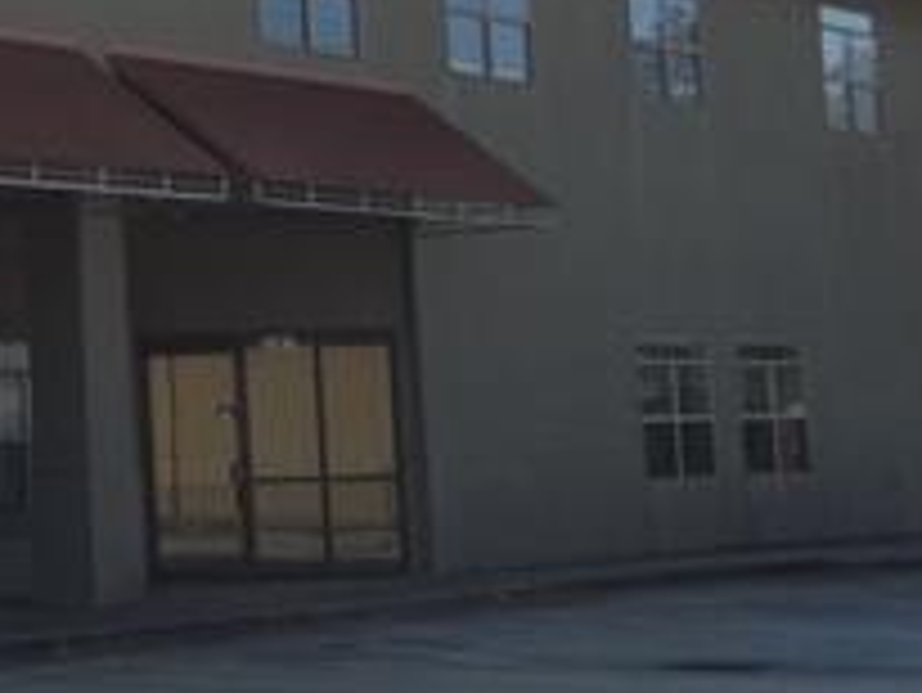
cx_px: -256
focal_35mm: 100
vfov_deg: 14.7
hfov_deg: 18.4
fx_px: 2665
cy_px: 130
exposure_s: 1/160
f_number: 8.8
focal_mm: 5.7
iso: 64
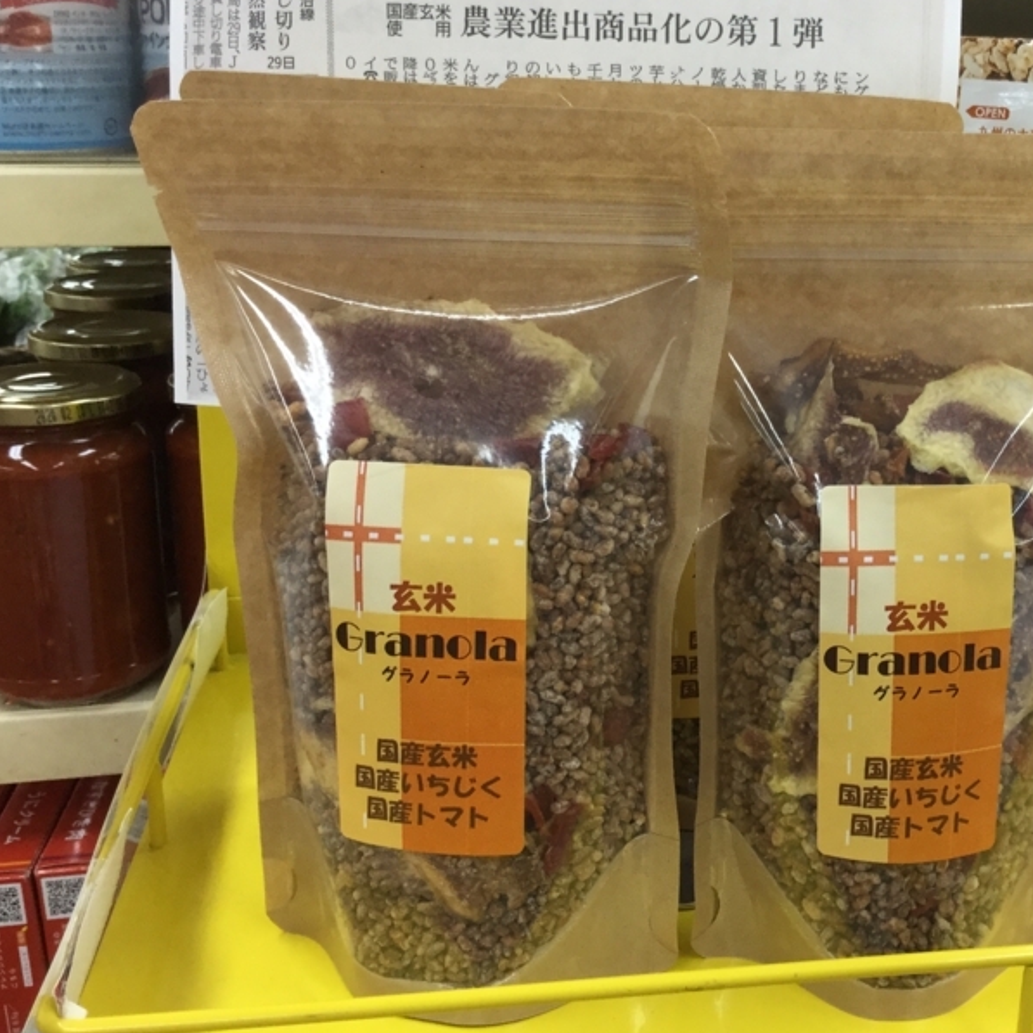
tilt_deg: -15.5
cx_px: 806
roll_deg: -0.9
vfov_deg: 36.0
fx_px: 1587
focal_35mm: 47
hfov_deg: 35.1
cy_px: 472
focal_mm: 3.3
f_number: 2.4
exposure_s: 1/30
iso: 25
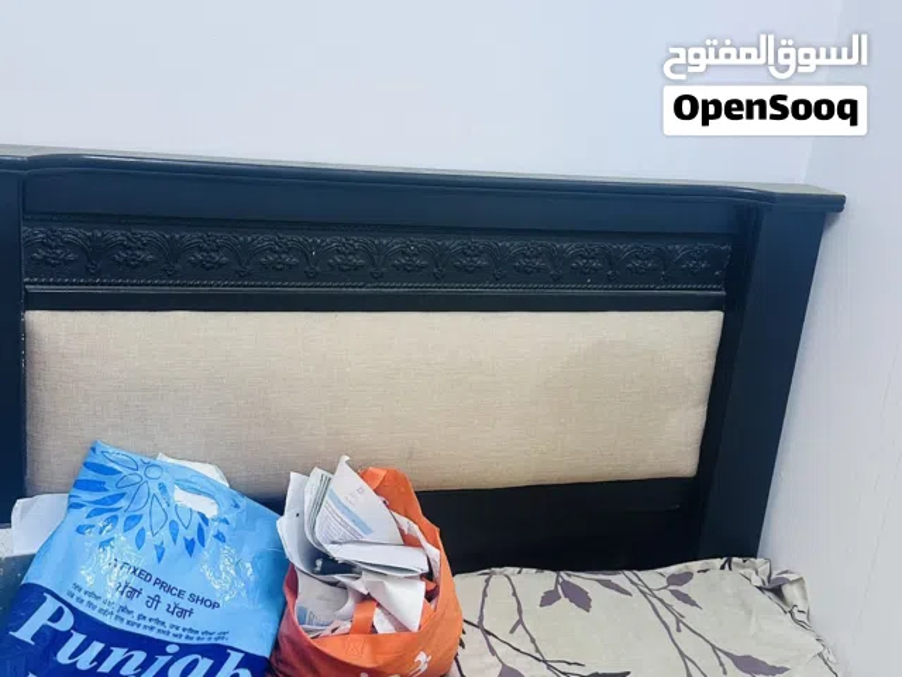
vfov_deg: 56.8
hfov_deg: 71.6
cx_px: 451
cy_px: 338
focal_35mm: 24
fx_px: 625
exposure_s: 1/100
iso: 200
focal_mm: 6.86
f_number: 1.78
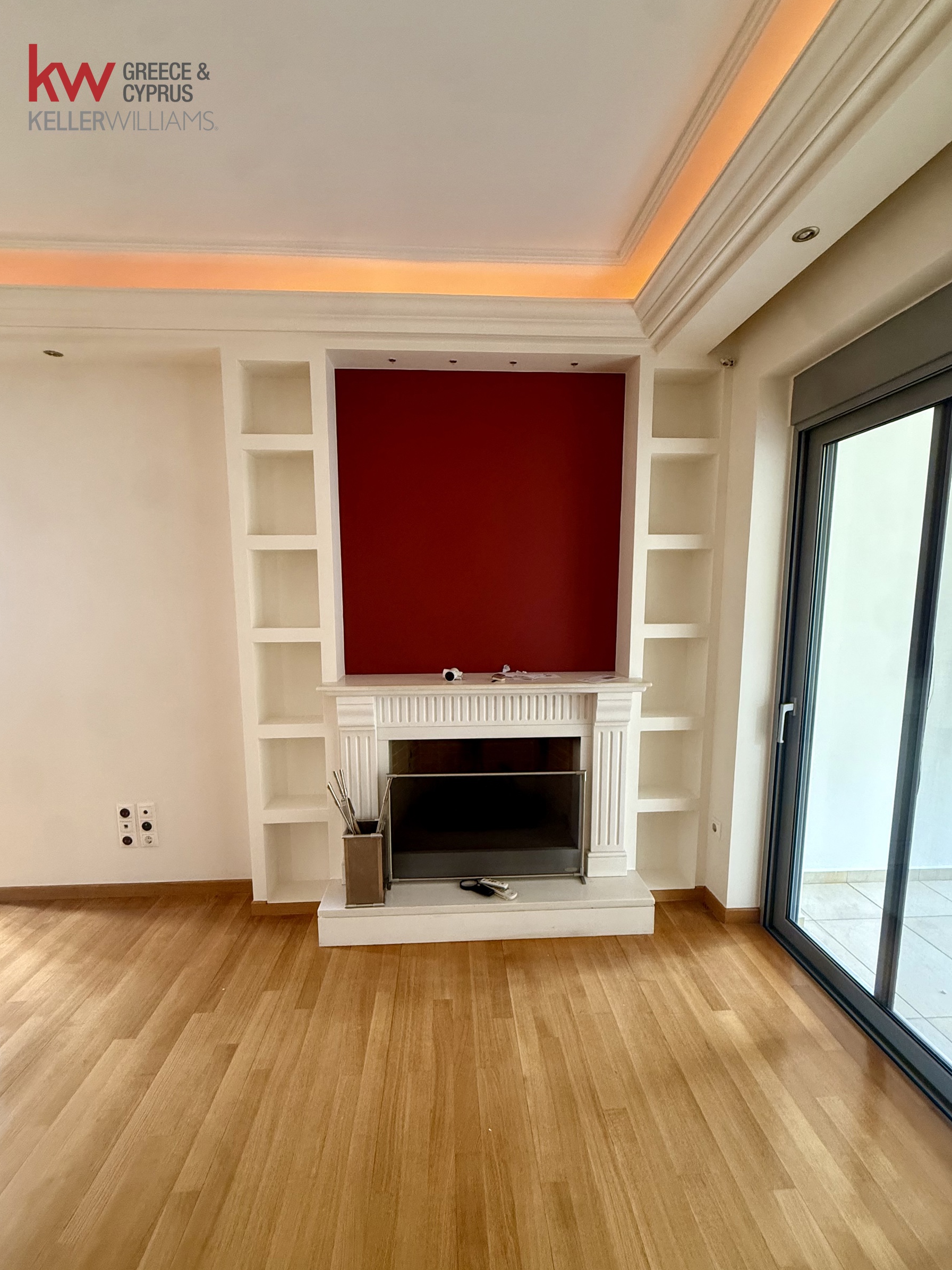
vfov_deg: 98.1
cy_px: 664
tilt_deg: -6.7
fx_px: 550
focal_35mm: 15
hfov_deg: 81.8
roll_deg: -0.2
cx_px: 478
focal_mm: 2.22
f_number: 2.2
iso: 500
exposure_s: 1/50
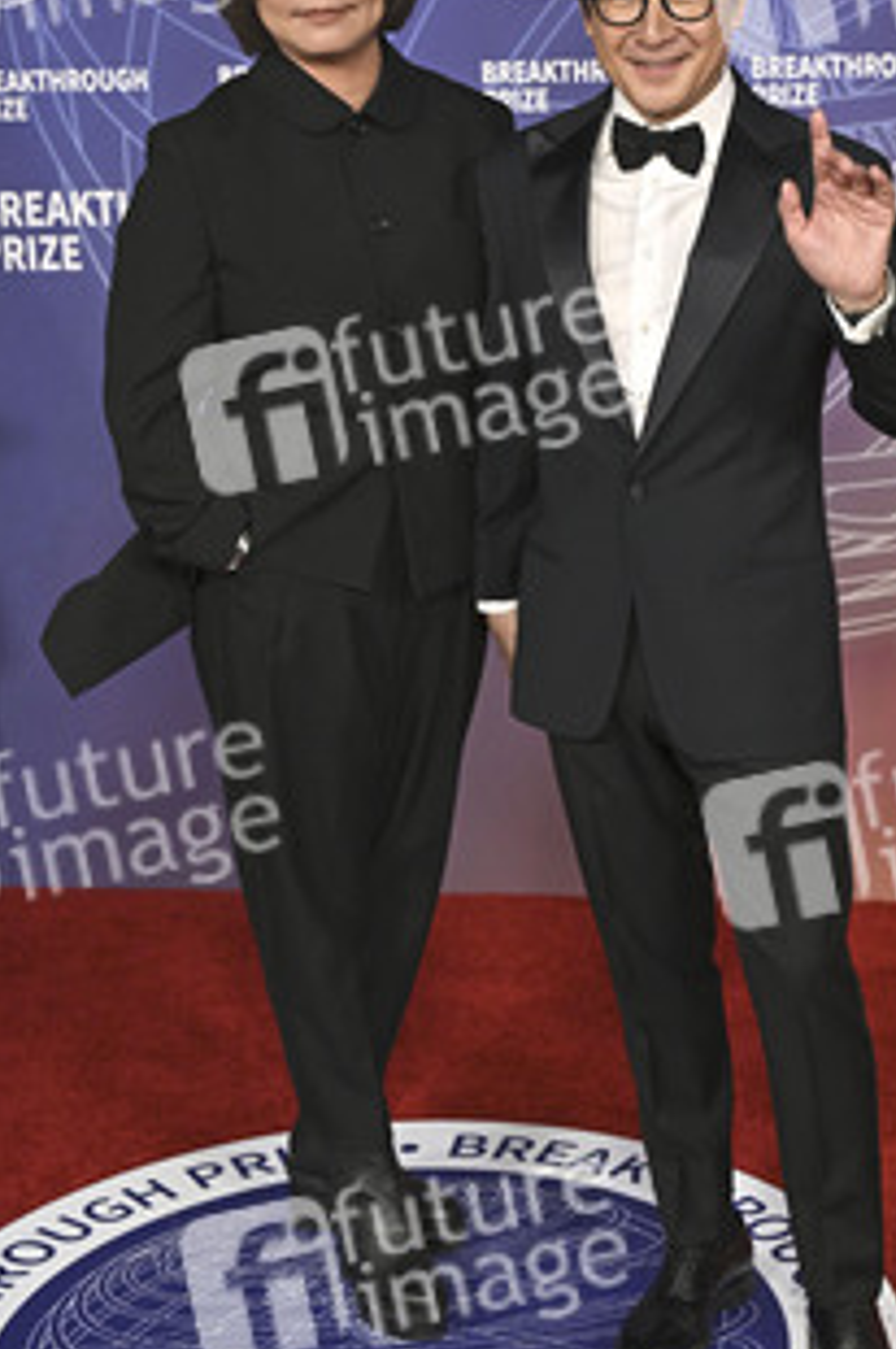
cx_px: 531
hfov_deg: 23.3
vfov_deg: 34.5
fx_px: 2170
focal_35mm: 58
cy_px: 609
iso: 2000
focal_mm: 45
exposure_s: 1/320
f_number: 4
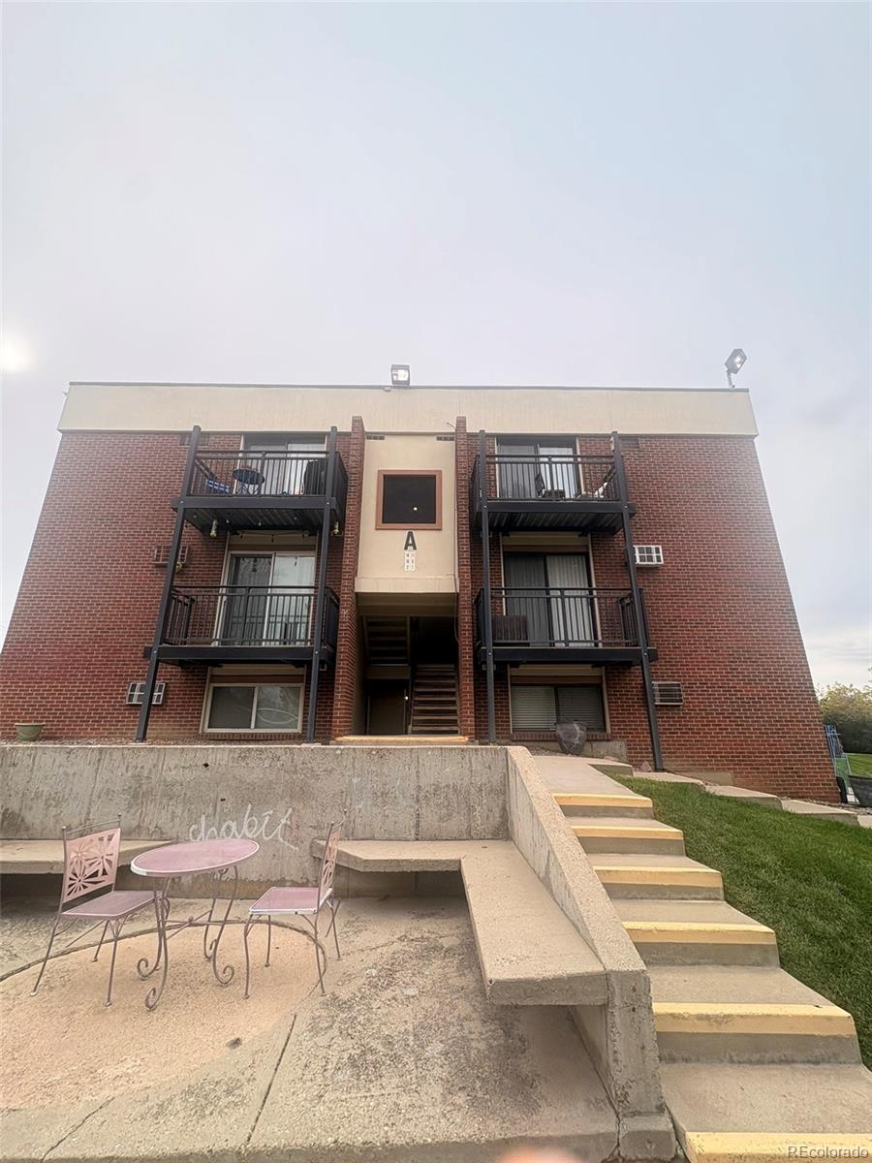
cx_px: 436
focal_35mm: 14
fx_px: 470
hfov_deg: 85.7
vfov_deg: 102.1
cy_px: 582
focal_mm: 2.22
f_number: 2.2
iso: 64
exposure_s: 1/522
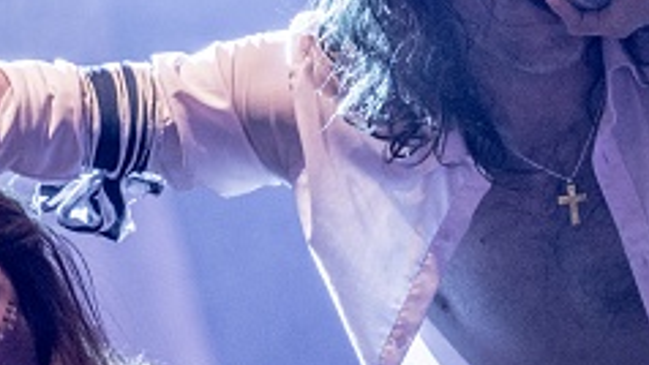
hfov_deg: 2.3
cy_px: 226
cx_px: 338
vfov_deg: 1.3
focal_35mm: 949
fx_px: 16335
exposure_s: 1/100
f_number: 2.8
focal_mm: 200
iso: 640
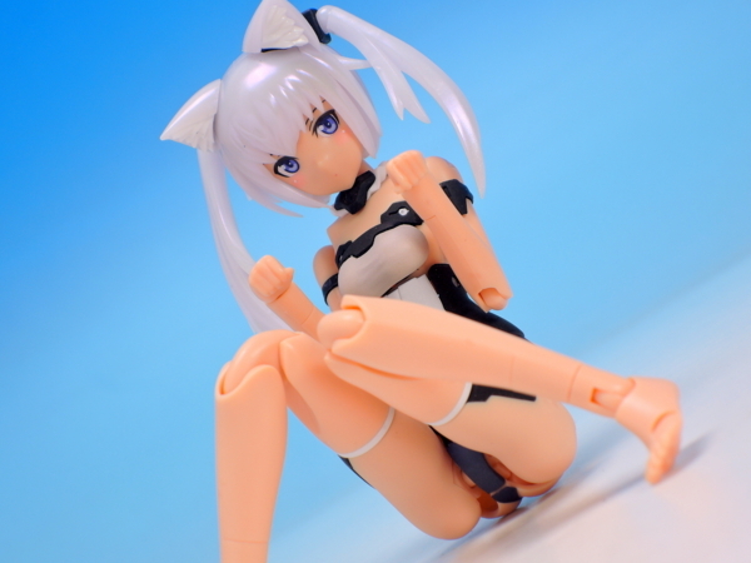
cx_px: 376
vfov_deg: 12.3
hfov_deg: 16.4
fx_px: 2603
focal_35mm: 120
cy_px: 282
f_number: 5.6
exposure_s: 1/2
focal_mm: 25.5
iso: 80
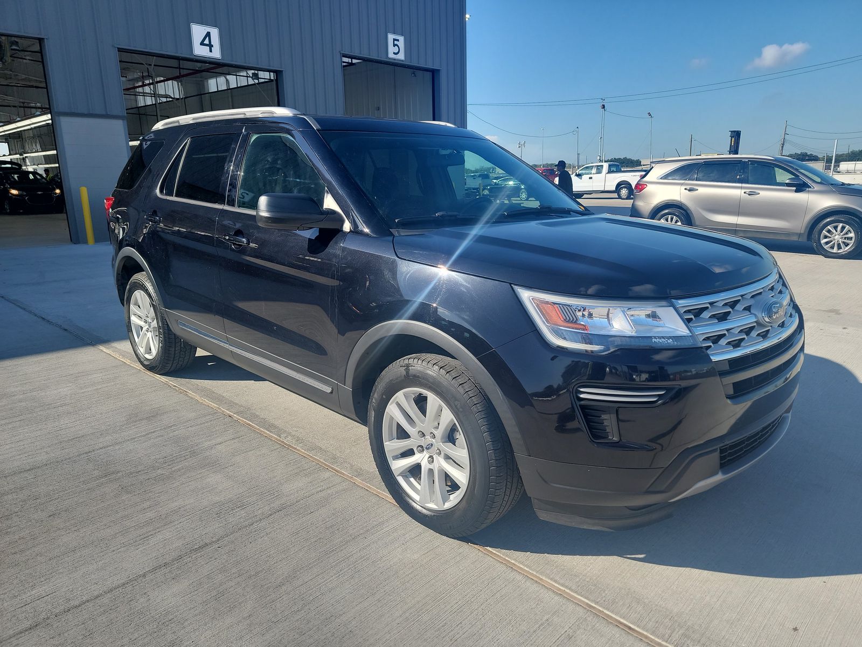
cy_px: 324
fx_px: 598
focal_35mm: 24
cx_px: 431
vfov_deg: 56.8
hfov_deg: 71.6
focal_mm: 6.7
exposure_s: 1/655
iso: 50
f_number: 1.8
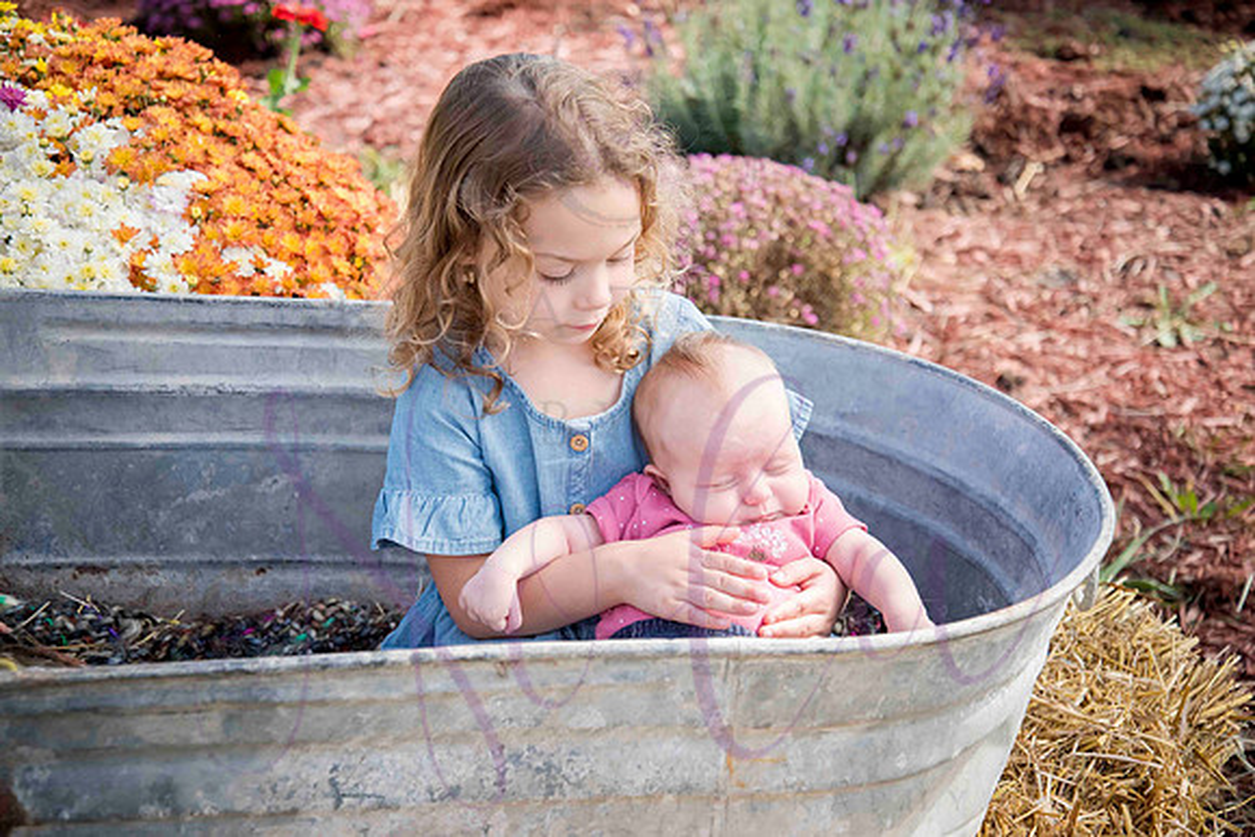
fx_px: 2441
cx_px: 628
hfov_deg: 28.8
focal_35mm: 70
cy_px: 418
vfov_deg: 19.5
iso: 400
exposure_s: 1/500
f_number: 5.6
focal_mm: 70
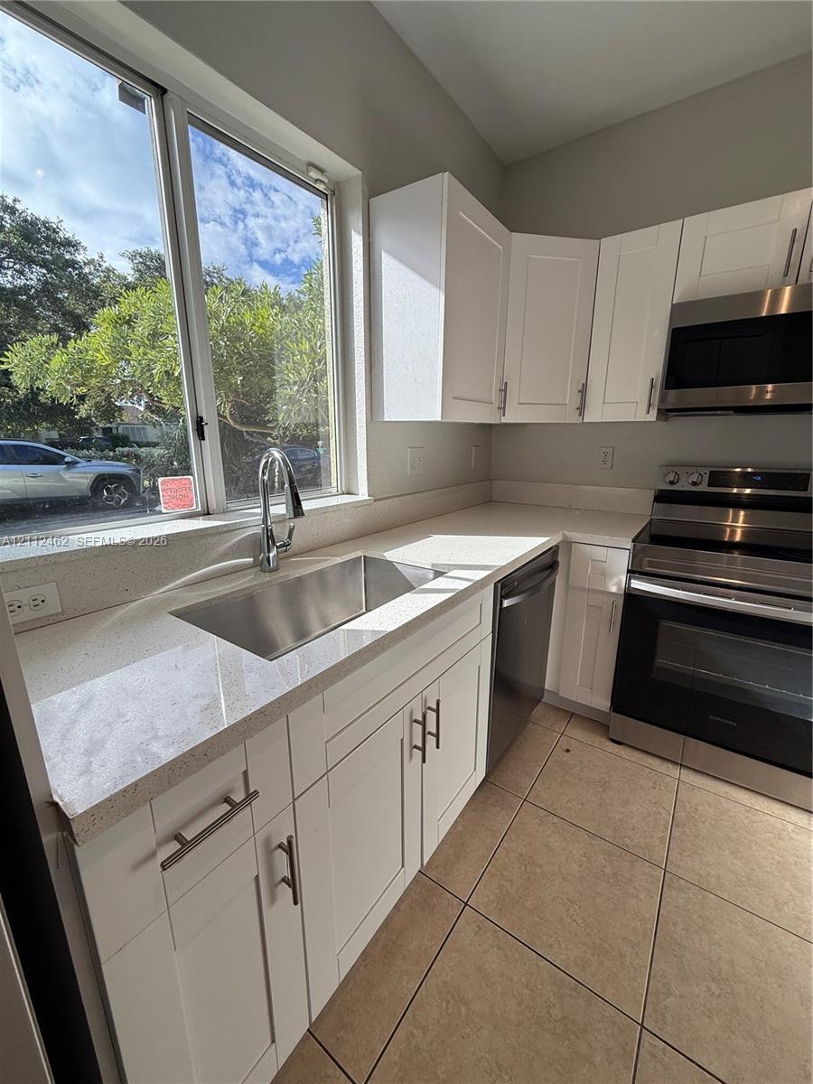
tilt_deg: -13.7
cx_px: 406
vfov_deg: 102.1
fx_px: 438
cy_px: 542
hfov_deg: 85.7
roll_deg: -0.7
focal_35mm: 14
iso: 50
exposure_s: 1/424
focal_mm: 2.22
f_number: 2.2
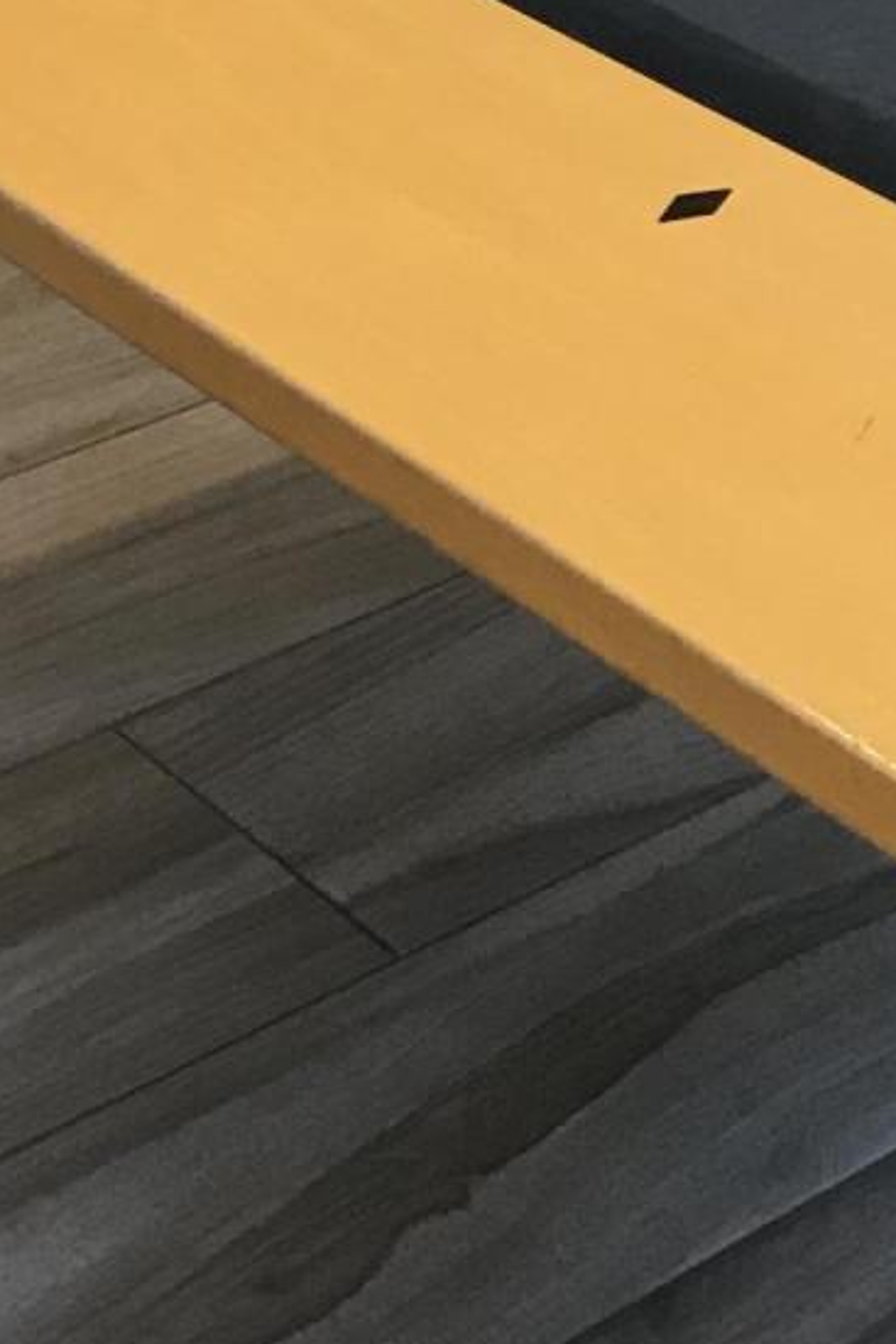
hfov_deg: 12.3
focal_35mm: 106
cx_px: -419
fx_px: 3957
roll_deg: -0.3
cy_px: -1087
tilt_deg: -9.5
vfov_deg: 16.2
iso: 25
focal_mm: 3.99
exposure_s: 1/30
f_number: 1.8
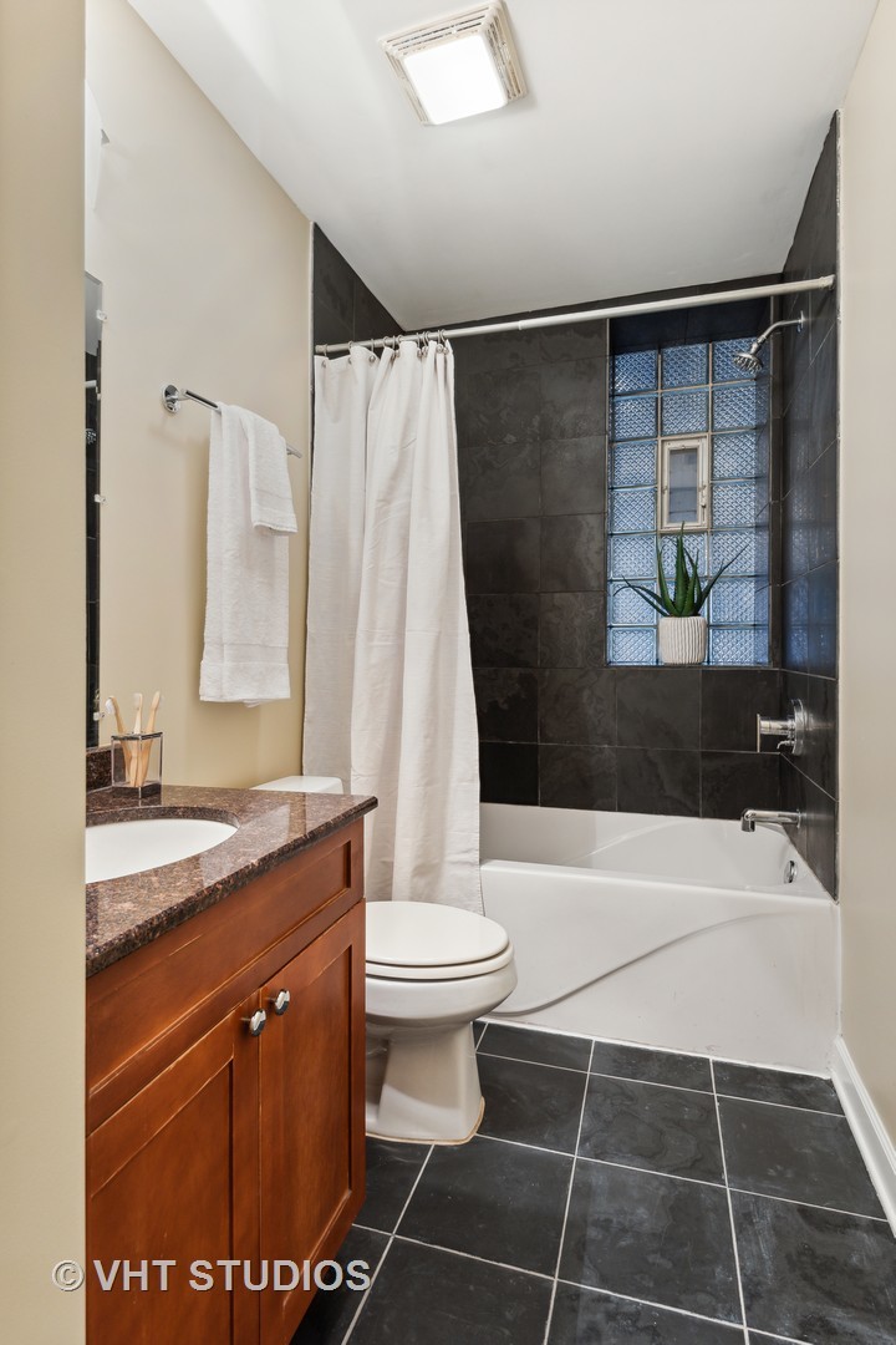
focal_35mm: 18
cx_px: 448
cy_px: 672
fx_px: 672
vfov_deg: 90.0
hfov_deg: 67.4
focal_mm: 18
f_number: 8
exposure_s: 1/2.5
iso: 400
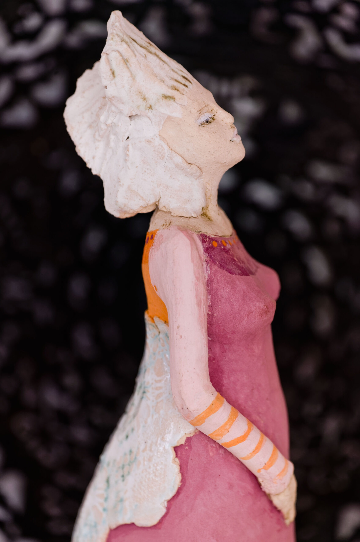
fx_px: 4506
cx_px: 180
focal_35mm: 300
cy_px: 271
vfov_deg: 6.9
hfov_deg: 4.6
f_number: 6.3
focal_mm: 300
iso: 500
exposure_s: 1/60
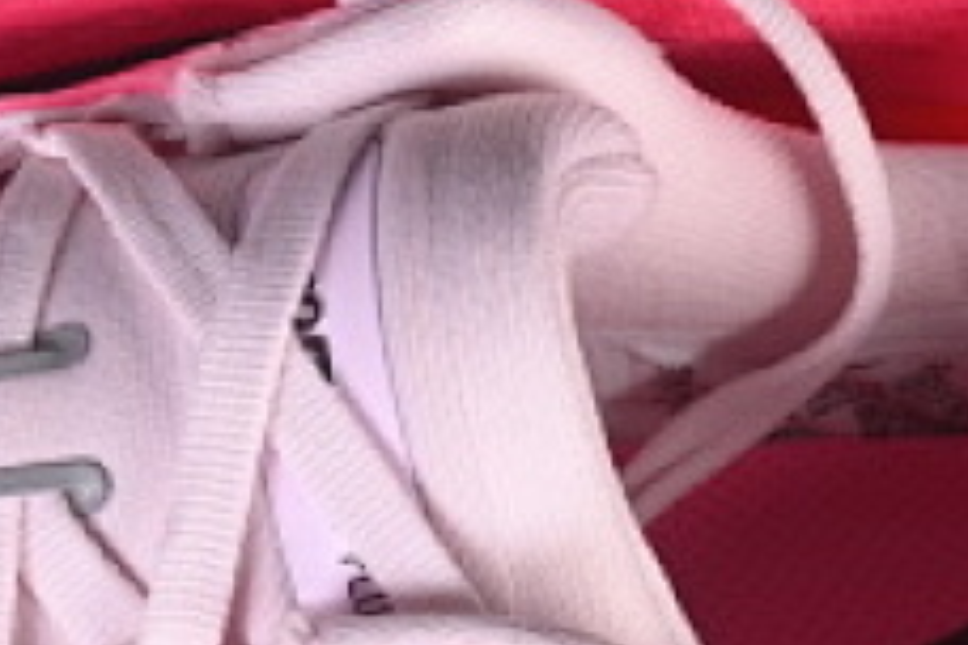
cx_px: 102
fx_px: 9545
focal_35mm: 355
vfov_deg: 3.9
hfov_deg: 5.8
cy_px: 344
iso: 160
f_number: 7.1
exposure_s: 1/80
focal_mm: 50
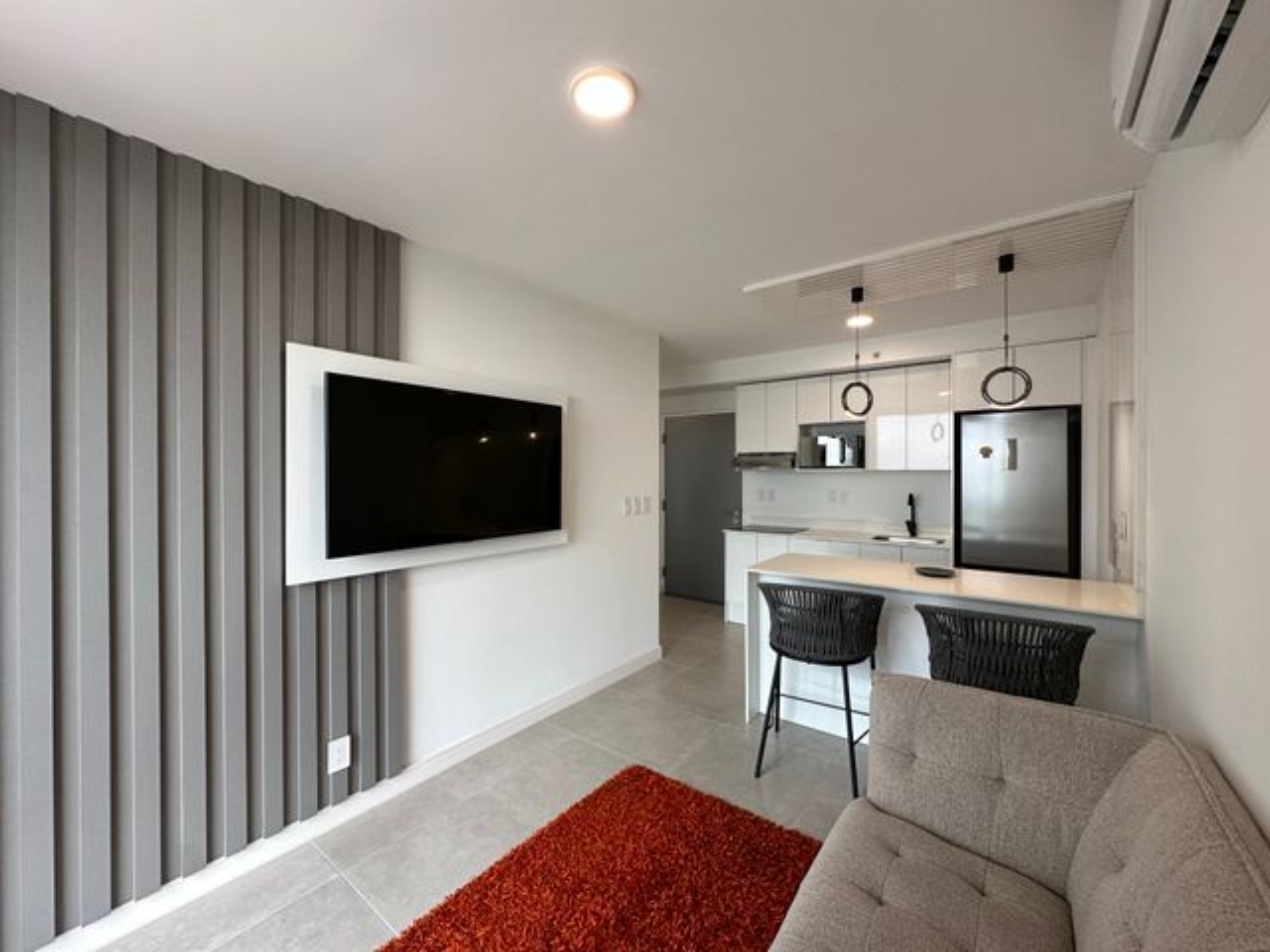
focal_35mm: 14
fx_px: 514
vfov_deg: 85.7
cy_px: 476
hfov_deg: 102.1
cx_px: 635
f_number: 2.2
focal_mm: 2.22
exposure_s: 1/120
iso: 100
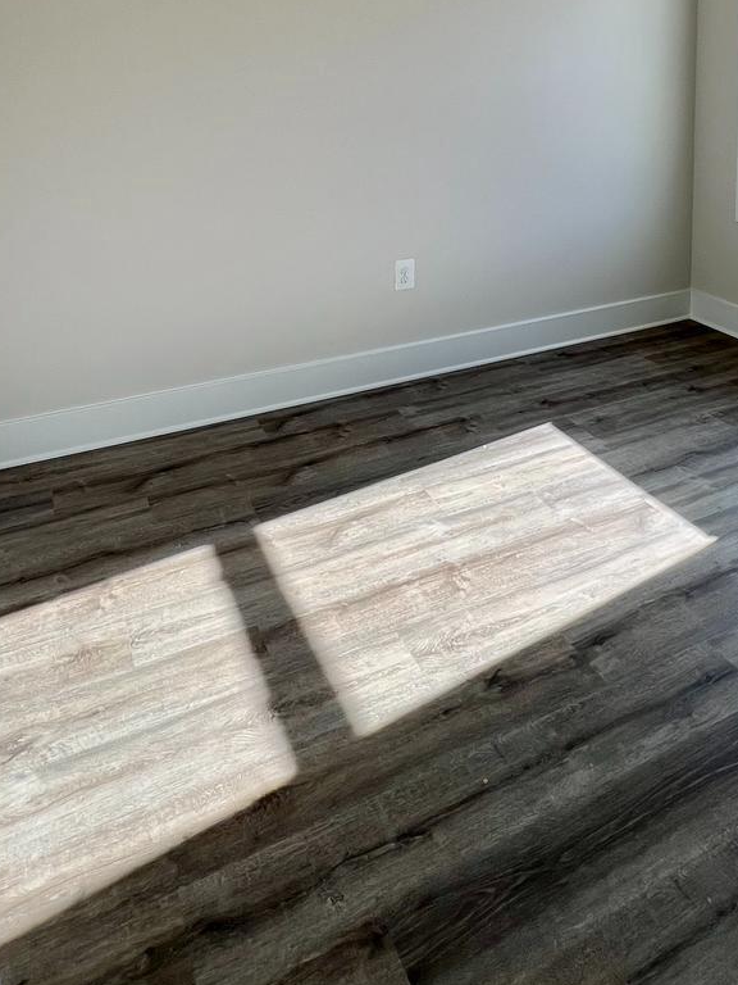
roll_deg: -1.1
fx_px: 739
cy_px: 96
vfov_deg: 57.6
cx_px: 419
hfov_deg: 52.9
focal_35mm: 26
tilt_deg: -3.5
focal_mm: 1.57
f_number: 1.8
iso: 32
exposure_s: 1/132
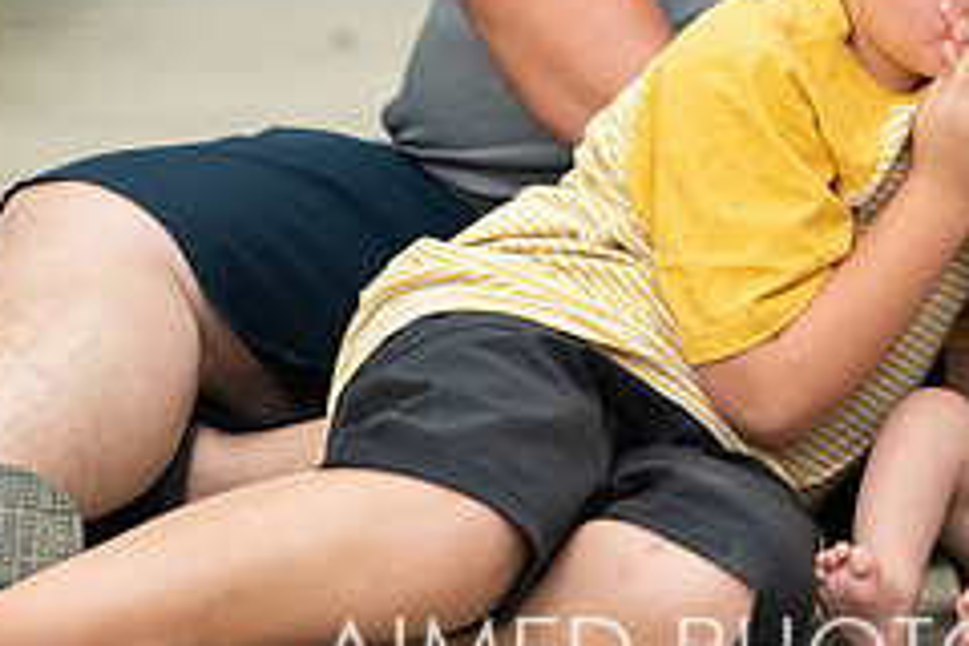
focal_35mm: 313
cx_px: 859
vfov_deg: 4.4
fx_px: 8424
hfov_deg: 6.6
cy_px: -51
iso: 1000
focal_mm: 125
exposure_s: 1/640
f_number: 5
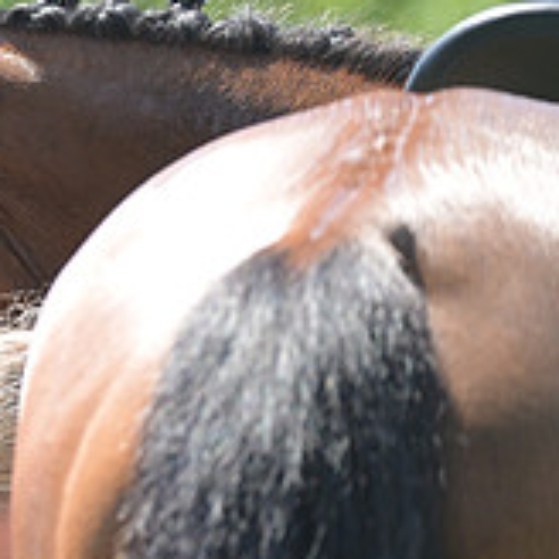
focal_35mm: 902
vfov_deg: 1.9
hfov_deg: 1.9
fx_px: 16480
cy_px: 343
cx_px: -423
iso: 1100
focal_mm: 300
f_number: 5
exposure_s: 1/1250
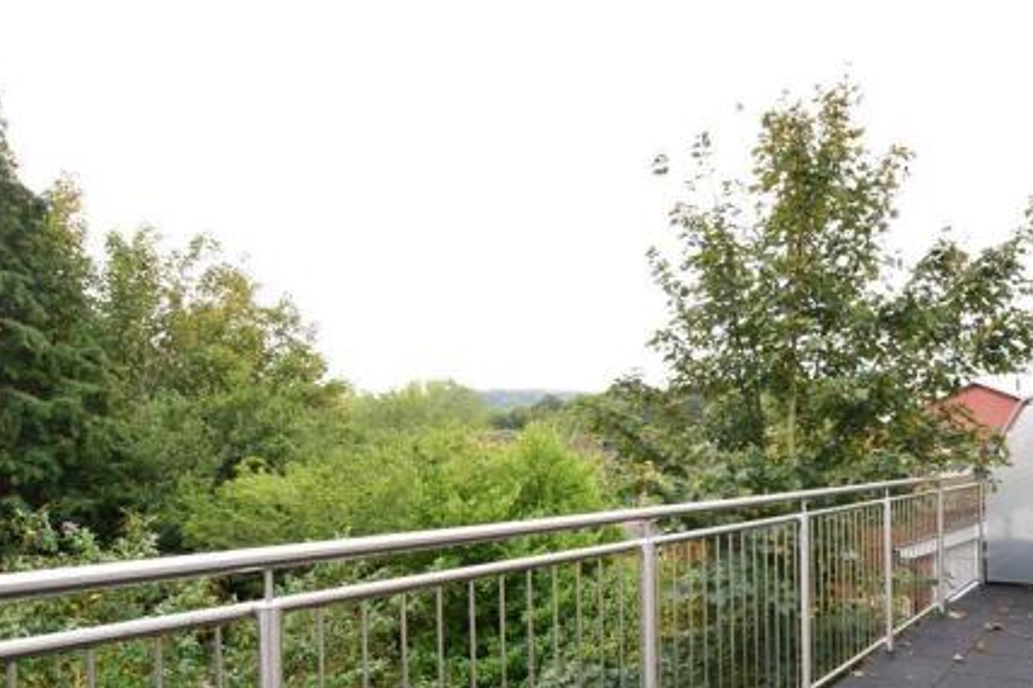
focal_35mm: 23
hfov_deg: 72.9
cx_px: 719
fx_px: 660
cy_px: 450
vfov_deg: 54.1
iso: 640
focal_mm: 10
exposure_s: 1/200
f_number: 9
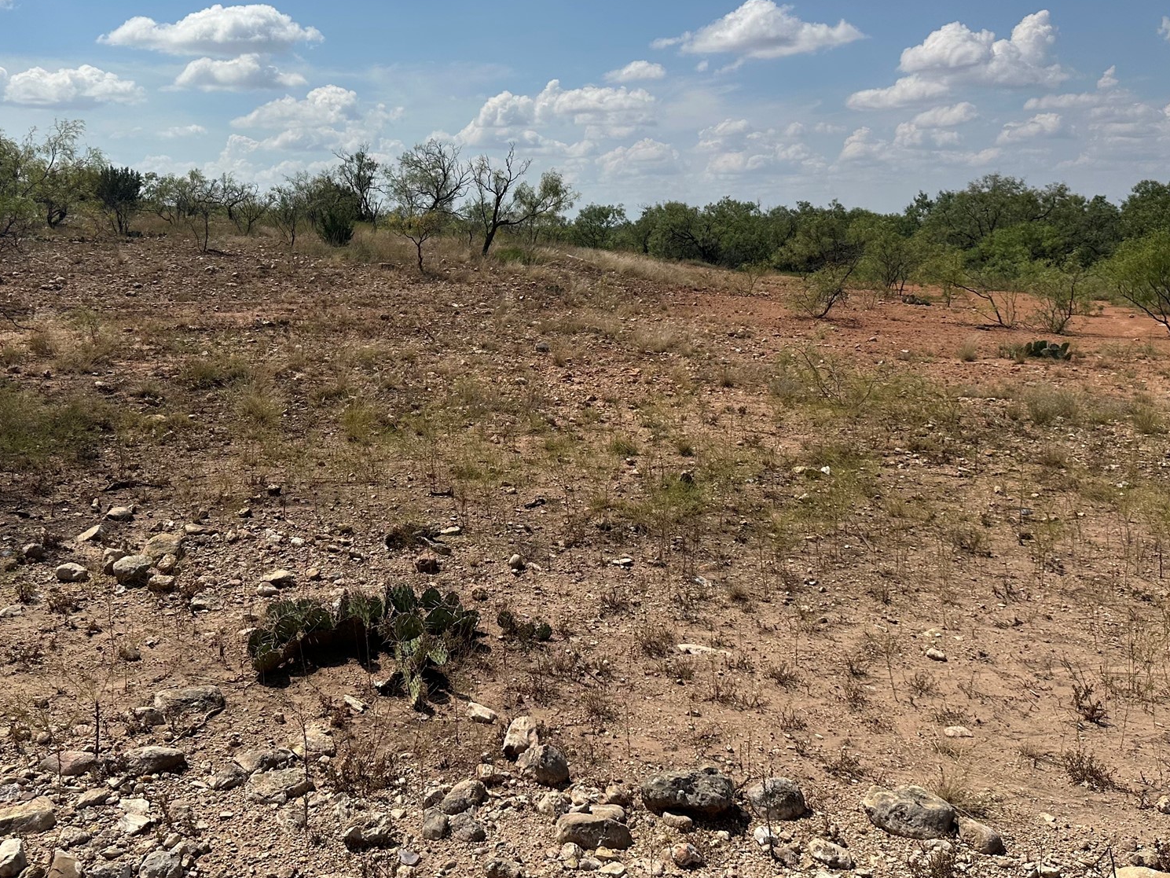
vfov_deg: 42.5
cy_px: 309
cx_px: 508
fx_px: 1115
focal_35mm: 33
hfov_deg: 55.2
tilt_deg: -2.9
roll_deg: +1.4
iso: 80
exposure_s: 1/9709
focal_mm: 6.86
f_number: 1.78
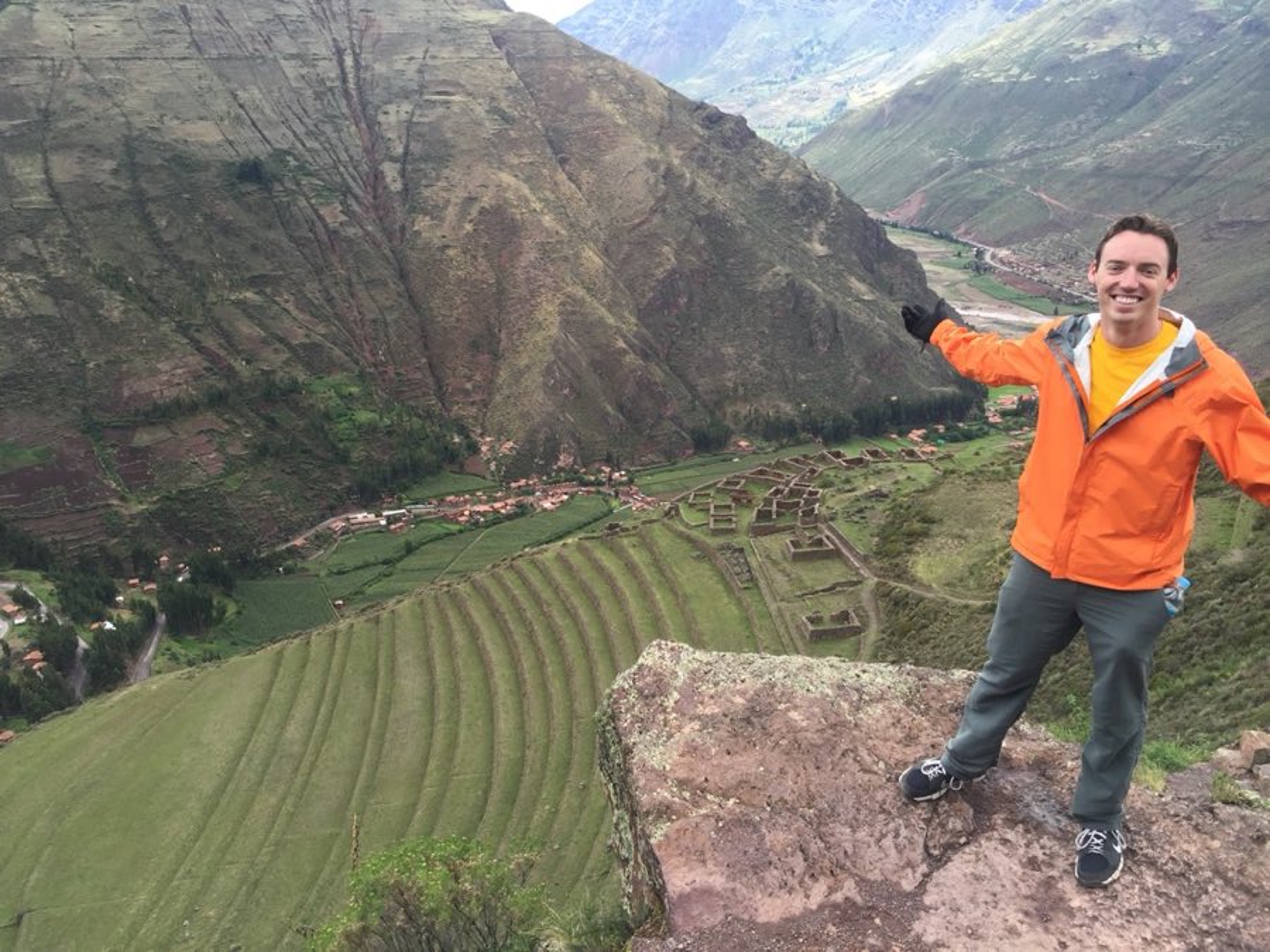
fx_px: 1064
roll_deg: +0.5
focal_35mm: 29
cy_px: 476
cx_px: 635
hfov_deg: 61.7
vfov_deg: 48.2
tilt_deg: -18.3
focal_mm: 4.15
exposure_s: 1/399
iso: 32
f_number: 2.2
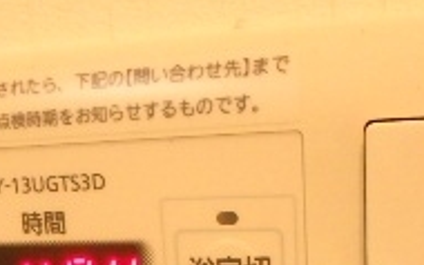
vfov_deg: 16.3
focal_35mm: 75
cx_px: 221
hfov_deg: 27.5
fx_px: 867
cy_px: 367
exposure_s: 1/30
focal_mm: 3.7
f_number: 3.5
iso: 500
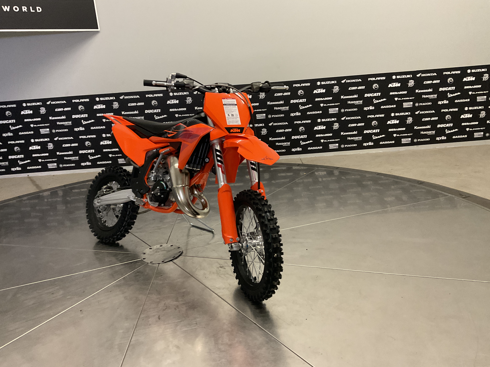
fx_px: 411
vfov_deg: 48.2
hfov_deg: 61.7
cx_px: 245
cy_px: 184
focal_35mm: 29
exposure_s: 1/60
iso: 200
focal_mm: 3
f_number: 1.8
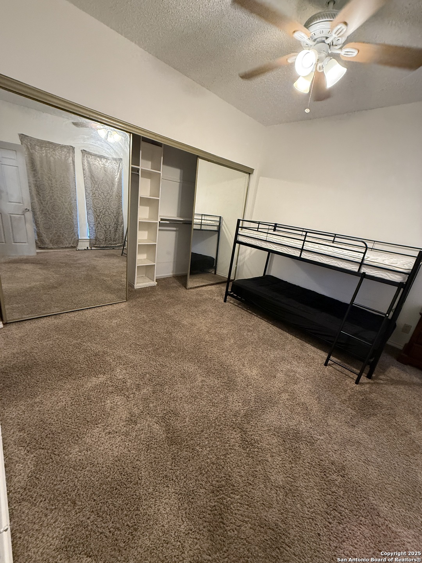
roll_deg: -7.8
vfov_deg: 102.1
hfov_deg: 85.7
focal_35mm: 14
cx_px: 211
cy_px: 282
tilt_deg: -18.4
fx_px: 228
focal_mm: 2.22
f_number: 2.2
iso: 400
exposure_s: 1/60
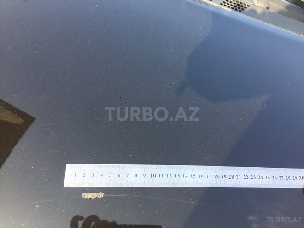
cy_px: 114
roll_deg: -17.3
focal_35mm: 29
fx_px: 255
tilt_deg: -44.0
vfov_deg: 48.2
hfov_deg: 61.7
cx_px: 152
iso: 32
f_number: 2.2
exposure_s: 1/163
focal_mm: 4.15
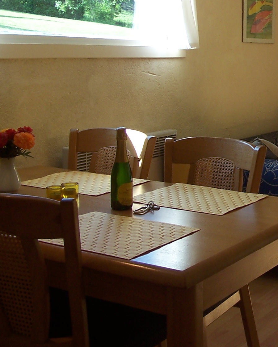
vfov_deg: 19.8
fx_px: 987
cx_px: 317
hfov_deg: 15.5
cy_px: 85
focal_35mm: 96
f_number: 3.2
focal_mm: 8
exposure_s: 1/90
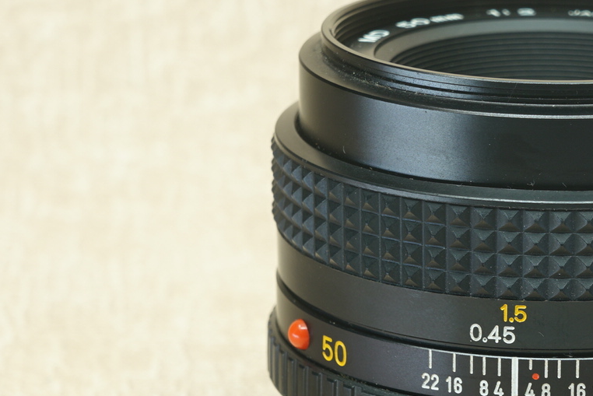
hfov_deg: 11.7
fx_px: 2868
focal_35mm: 174
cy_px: 279
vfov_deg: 7.9
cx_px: 563
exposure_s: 2.5
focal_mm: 55
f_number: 9
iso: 100
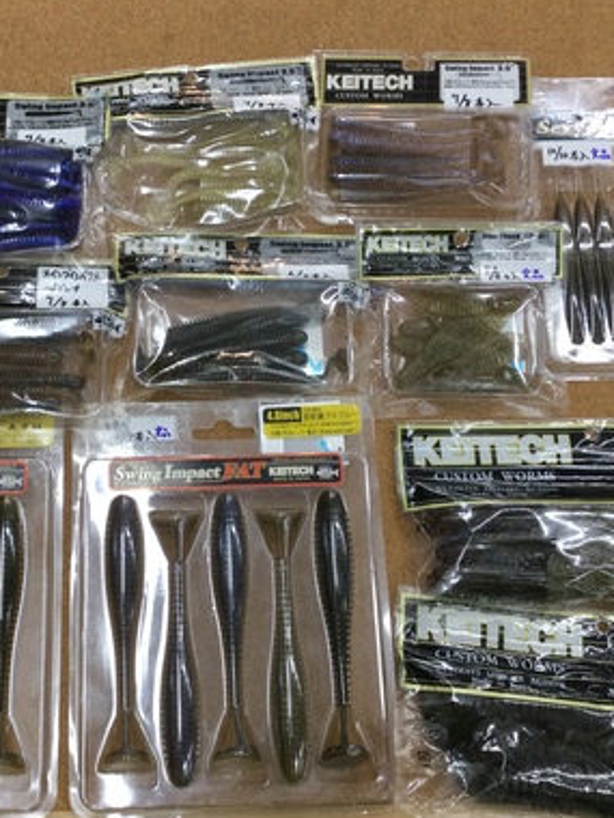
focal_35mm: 49
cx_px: 209
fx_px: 1159
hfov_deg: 29.5
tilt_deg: -75.6
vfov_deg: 38.9
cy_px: 403
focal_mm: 3.3
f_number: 2.4
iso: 32
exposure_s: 1/40
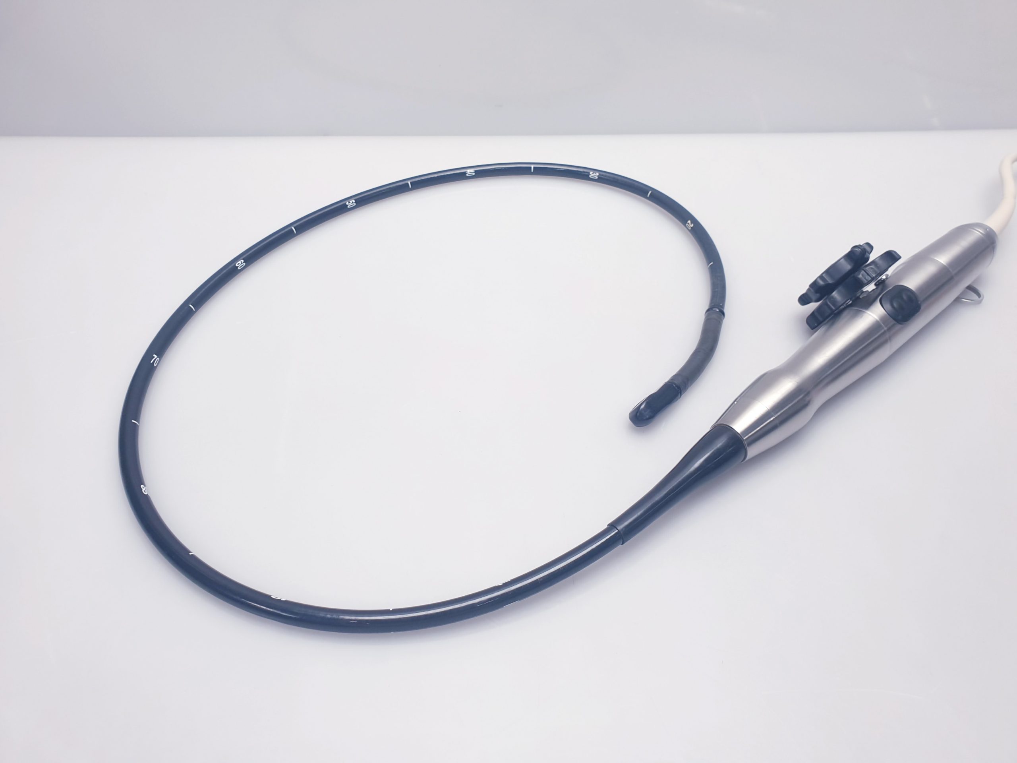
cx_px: 508
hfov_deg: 67.3
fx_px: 764
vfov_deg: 53.1
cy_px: 382
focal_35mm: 26
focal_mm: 4.3
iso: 50
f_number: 2.4
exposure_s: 1/50
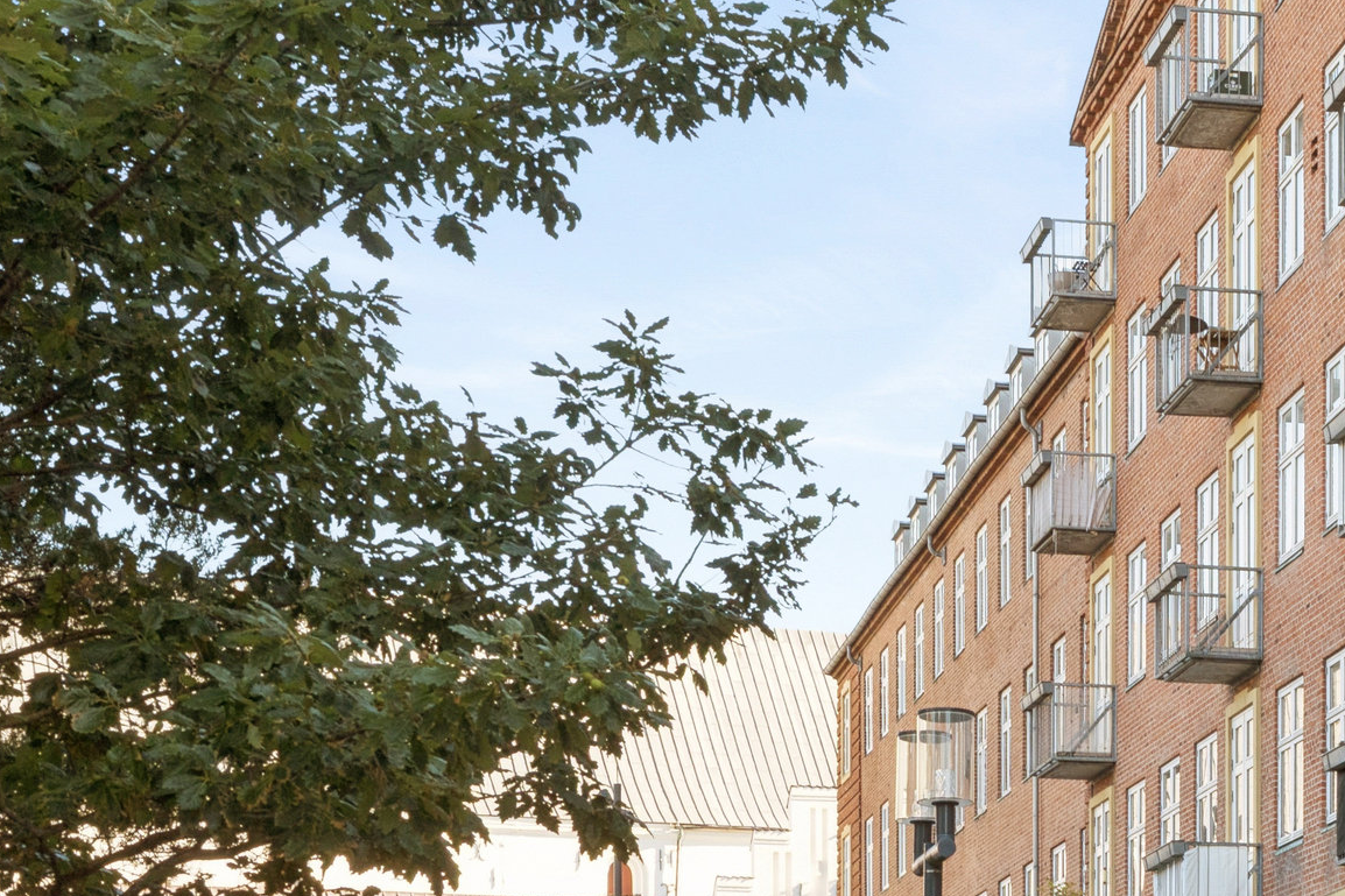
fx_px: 3399
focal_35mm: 91
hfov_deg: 21.6
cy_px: 500
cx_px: 1333
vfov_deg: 15.0
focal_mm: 35
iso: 400
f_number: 11
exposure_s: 1/125
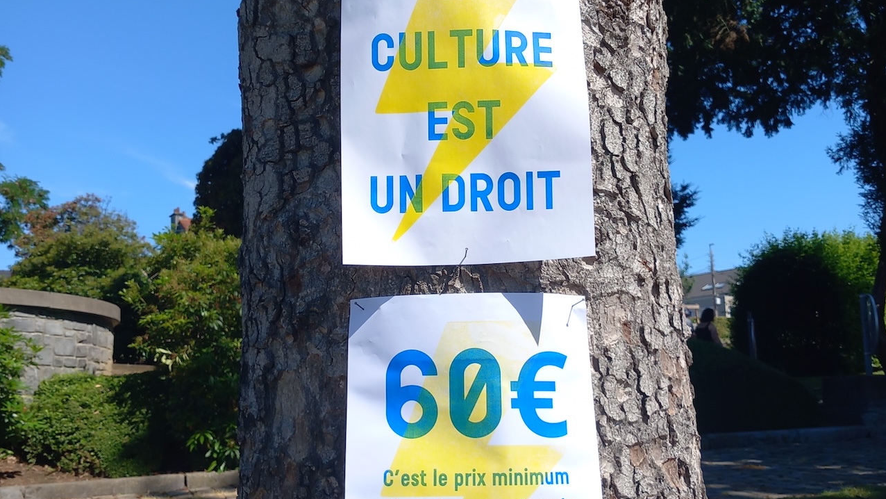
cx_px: 451
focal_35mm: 40
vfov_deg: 29.6
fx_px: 940
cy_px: 295
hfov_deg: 50.5
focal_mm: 4
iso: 20
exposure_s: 1/510
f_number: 1.8
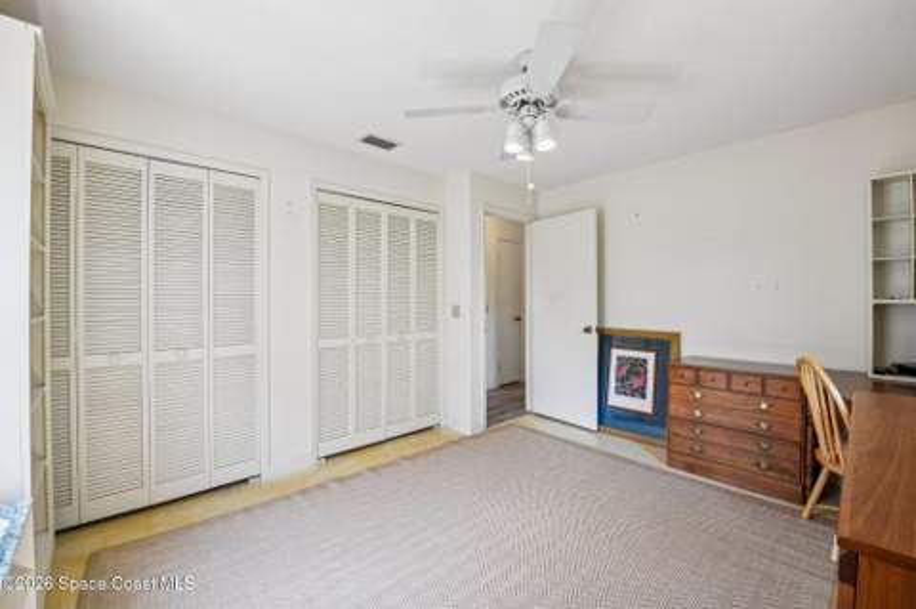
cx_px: 458
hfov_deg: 100.4
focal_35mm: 15
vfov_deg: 77.2
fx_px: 381
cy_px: 304
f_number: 8
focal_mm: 15
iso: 400
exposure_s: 1/15
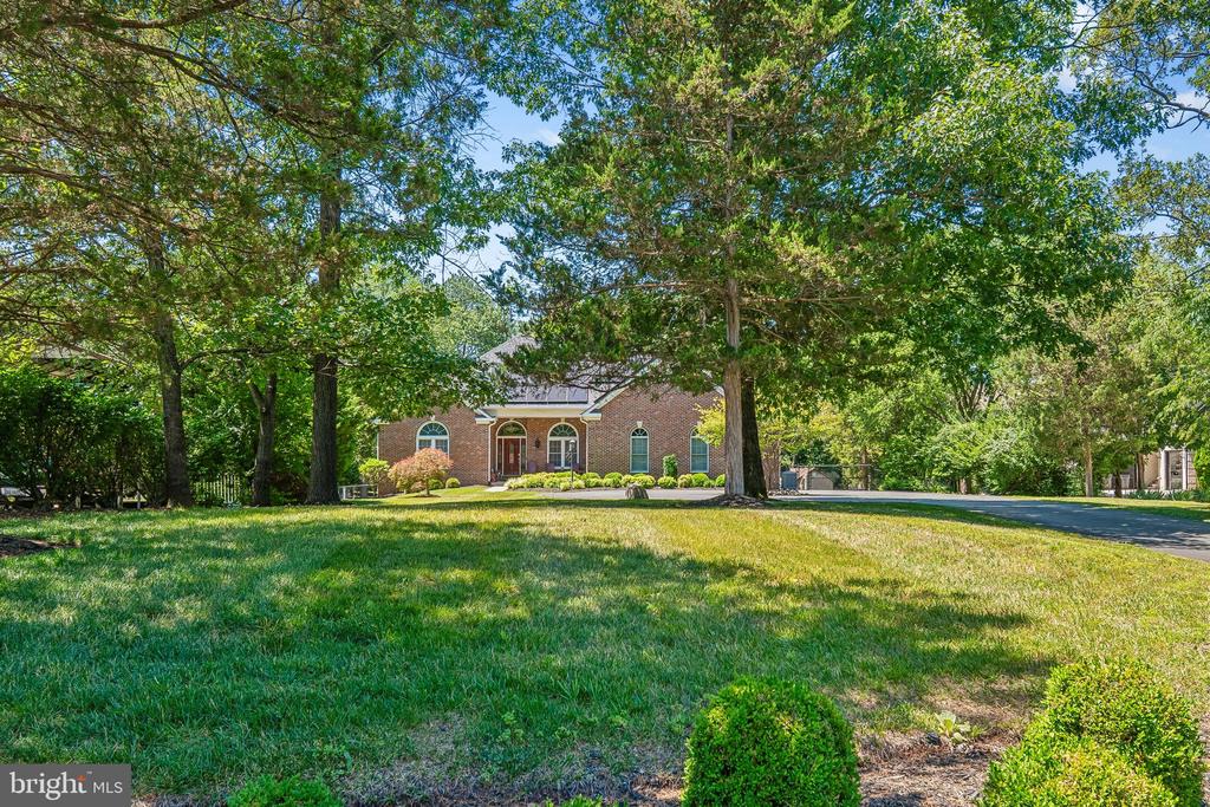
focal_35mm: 30
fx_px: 1008
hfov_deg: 61.9
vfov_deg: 43.6
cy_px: 404
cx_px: 605
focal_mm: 20
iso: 400
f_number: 8
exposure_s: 1/200
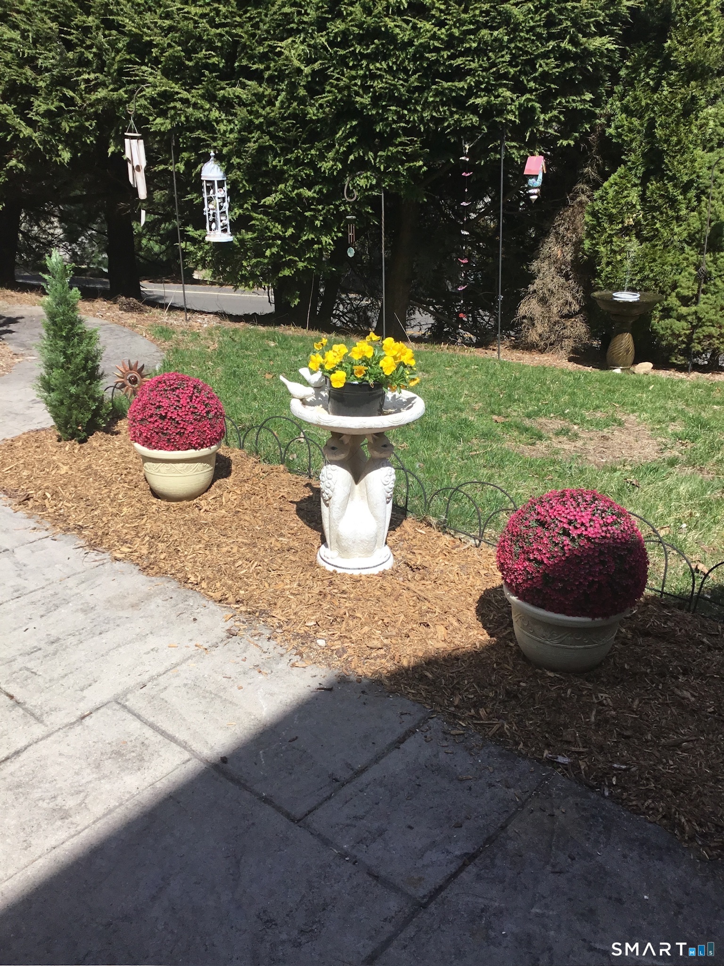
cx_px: 362
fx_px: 864
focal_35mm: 31
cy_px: 483
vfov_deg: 58.4
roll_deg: +1.4
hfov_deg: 45.4
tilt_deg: -23.4
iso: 25
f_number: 2.4
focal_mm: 3.3
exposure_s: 1/1148
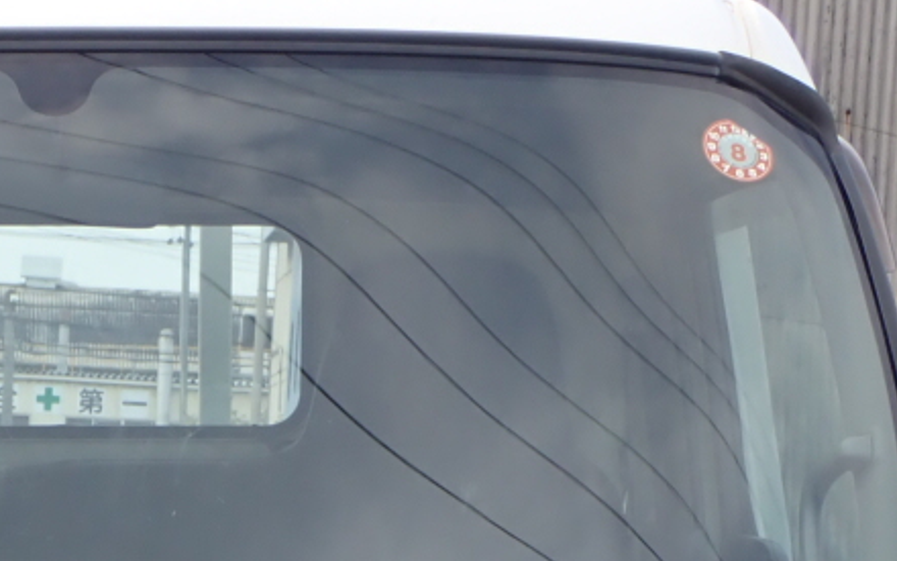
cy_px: 904
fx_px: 3545
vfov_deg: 8.8
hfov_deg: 14.3
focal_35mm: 145
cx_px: 108
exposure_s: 1/250
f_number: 4.5
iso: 100
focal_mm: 8.4
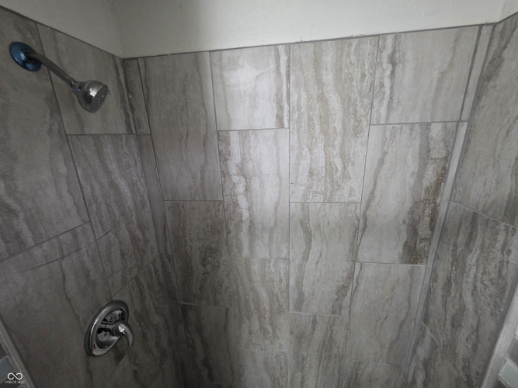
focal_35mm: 13
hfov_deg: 106.2
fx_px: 194
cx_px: 259
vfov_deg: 89.9
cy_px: 194
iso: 640
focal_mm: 2.2
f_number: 1.9
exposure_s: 1/60
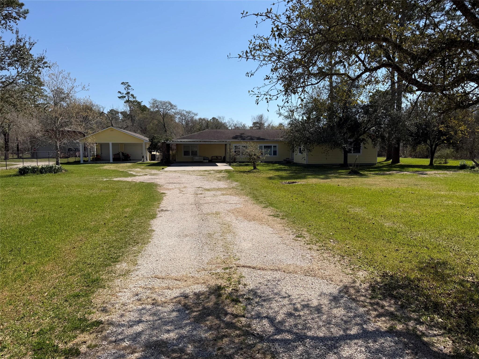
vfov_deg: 56.8
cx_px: 240
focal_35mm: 24
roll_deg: -0.2
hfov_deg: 71.6
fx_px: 332
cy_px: 180
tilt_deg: -4.8
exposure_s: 1/6173
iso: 80
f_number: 1.78
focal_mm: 6.76
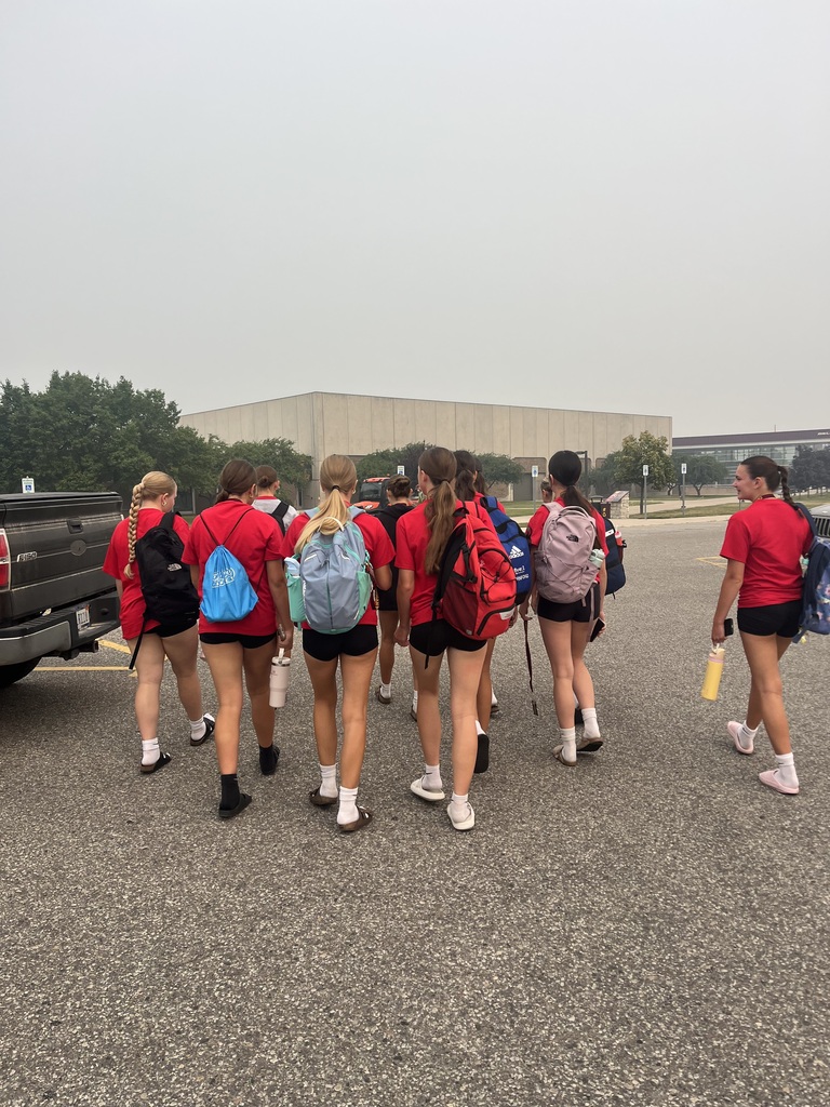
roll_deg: +0.3
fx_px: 831
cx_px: 415
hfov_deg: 53.1
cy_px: 554
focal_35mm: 26
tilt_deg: -6.5
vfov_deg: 67.3
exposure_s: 1/1776
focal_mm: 5.1
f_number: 1.6
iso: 50
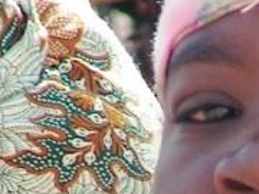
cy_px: 250
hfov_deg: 0.9
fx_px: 16146
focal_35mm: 2158
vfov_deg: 0.7
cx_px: 242
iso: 50
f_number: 4
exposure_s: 1/320
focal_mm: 58
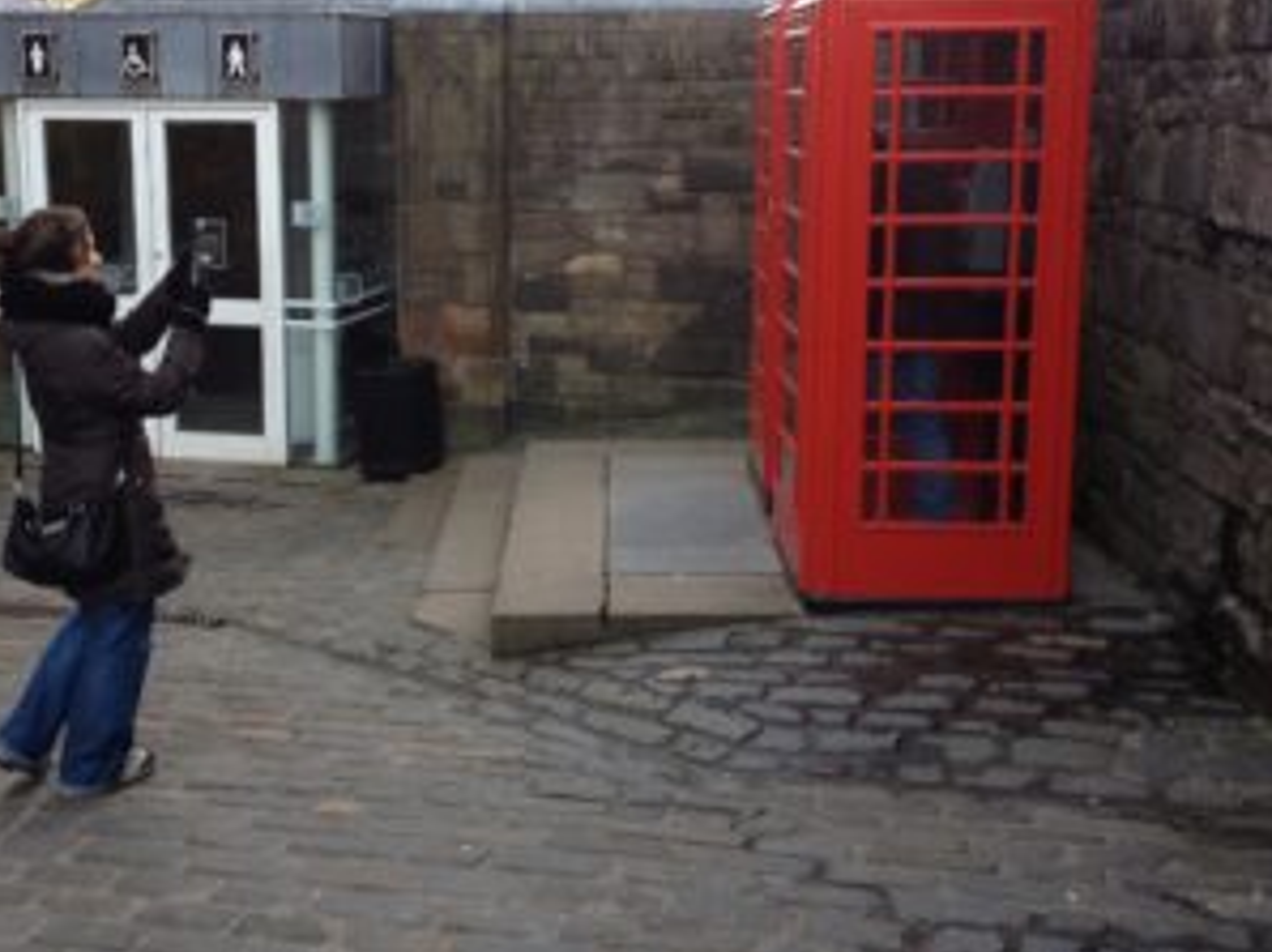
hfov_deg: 40.4
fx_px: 1726
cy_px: 324
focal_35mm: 47
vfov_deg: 30.6
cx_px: 559
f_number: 2.4
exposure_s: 1/133
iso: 50
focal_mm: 4.28
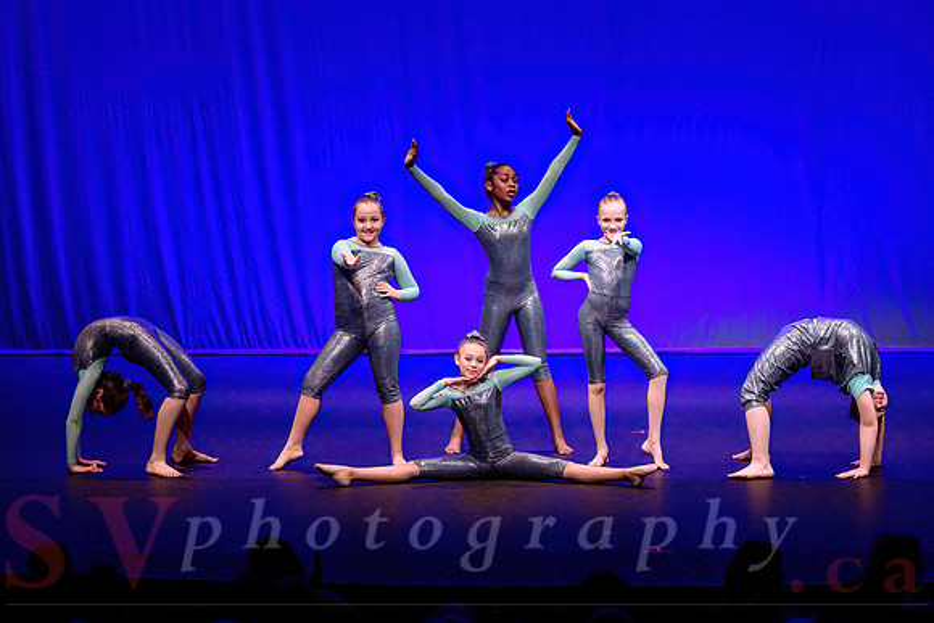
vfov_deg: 11.1
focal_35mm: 124
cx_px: 504
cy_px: 236
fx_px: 3215
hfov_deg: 16.5
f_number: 2.8
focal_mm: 98
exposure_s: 1/400
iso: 1600
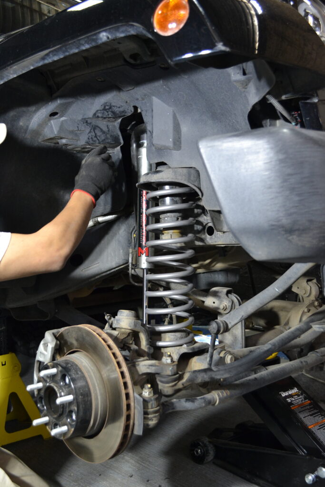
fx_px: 487
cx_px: 162
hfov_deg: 36.9
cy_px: 244
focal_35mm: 36
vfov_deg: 53.1
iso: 900
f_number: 4
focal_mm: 24
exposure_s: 1/60
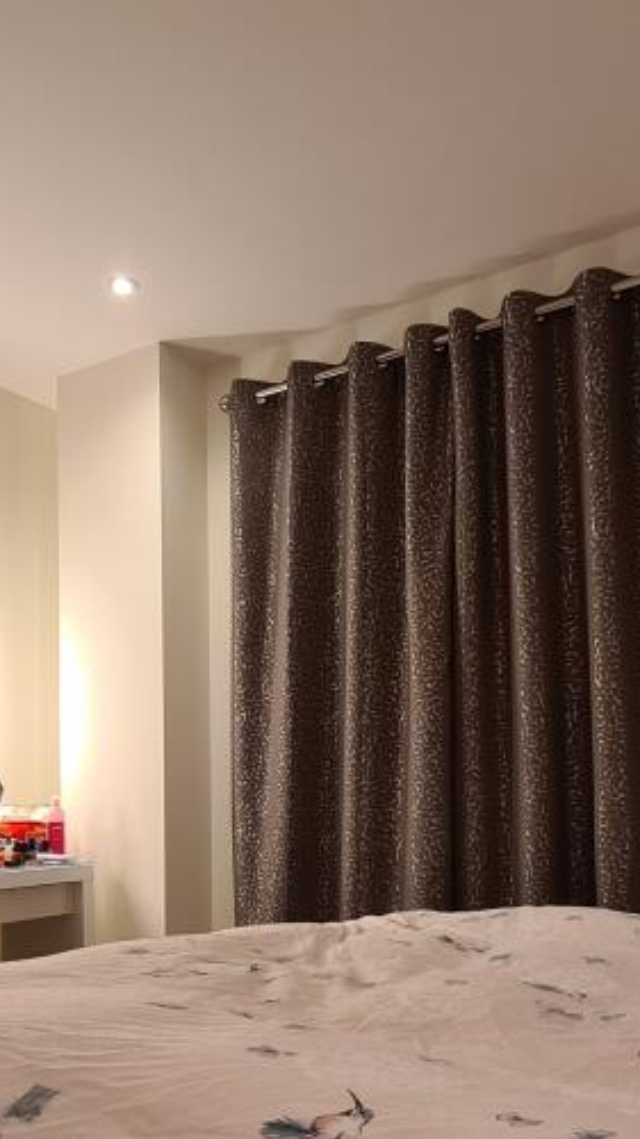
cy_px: 795
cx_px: 262
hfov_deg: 40.0
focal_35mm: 29
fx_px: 876
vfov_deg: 63.7
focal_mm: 2.2
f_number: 2.2
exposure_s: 1/50
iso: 125
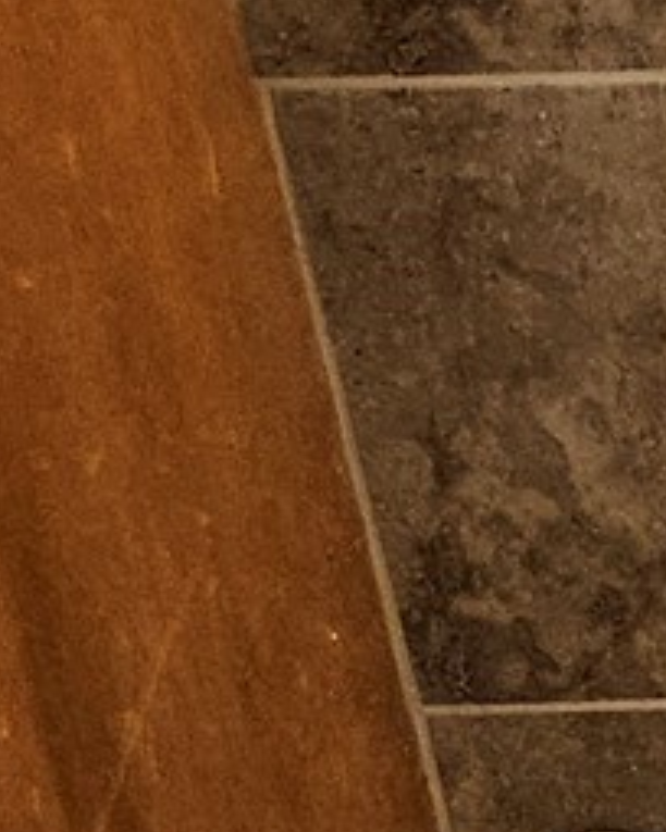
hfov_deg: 6.5
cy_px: 777
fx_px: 4435
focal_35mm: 180
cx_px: 2830
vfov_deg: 10.7
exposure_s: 1/120
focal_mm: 5.4
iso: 250
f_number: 1.8
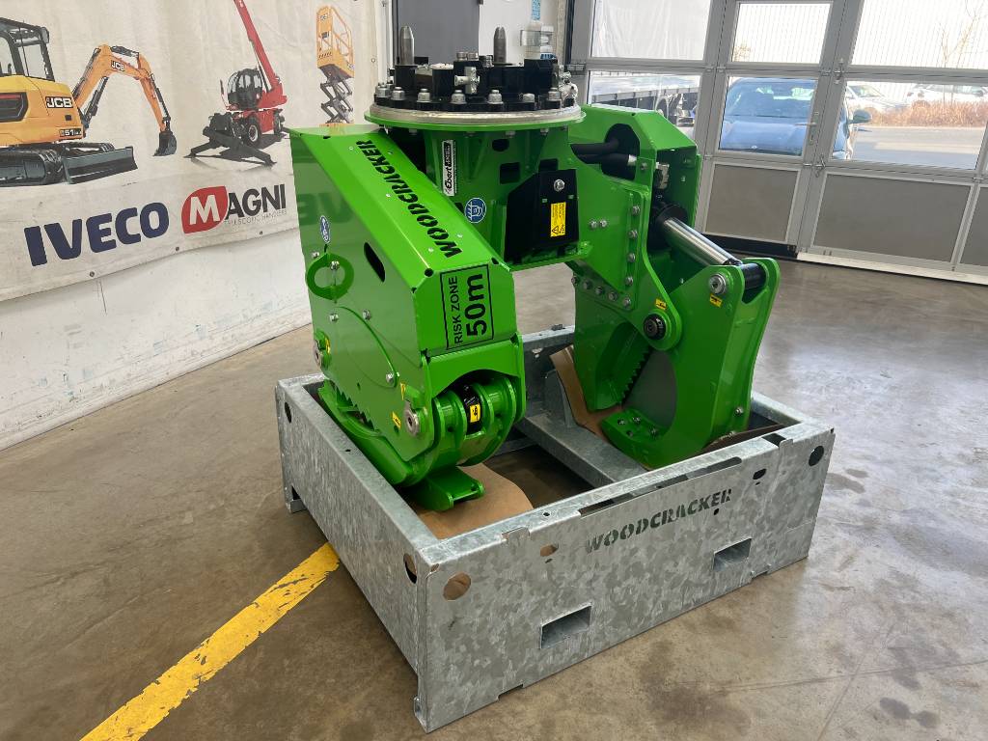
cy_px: 370
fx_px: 742
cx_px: 494
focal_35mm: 26
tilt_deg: -22.2
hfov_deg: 67.3
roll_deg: -1.6
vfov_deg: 53.1
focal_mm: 5.7
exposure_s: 1/289
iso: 40
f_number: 1.5
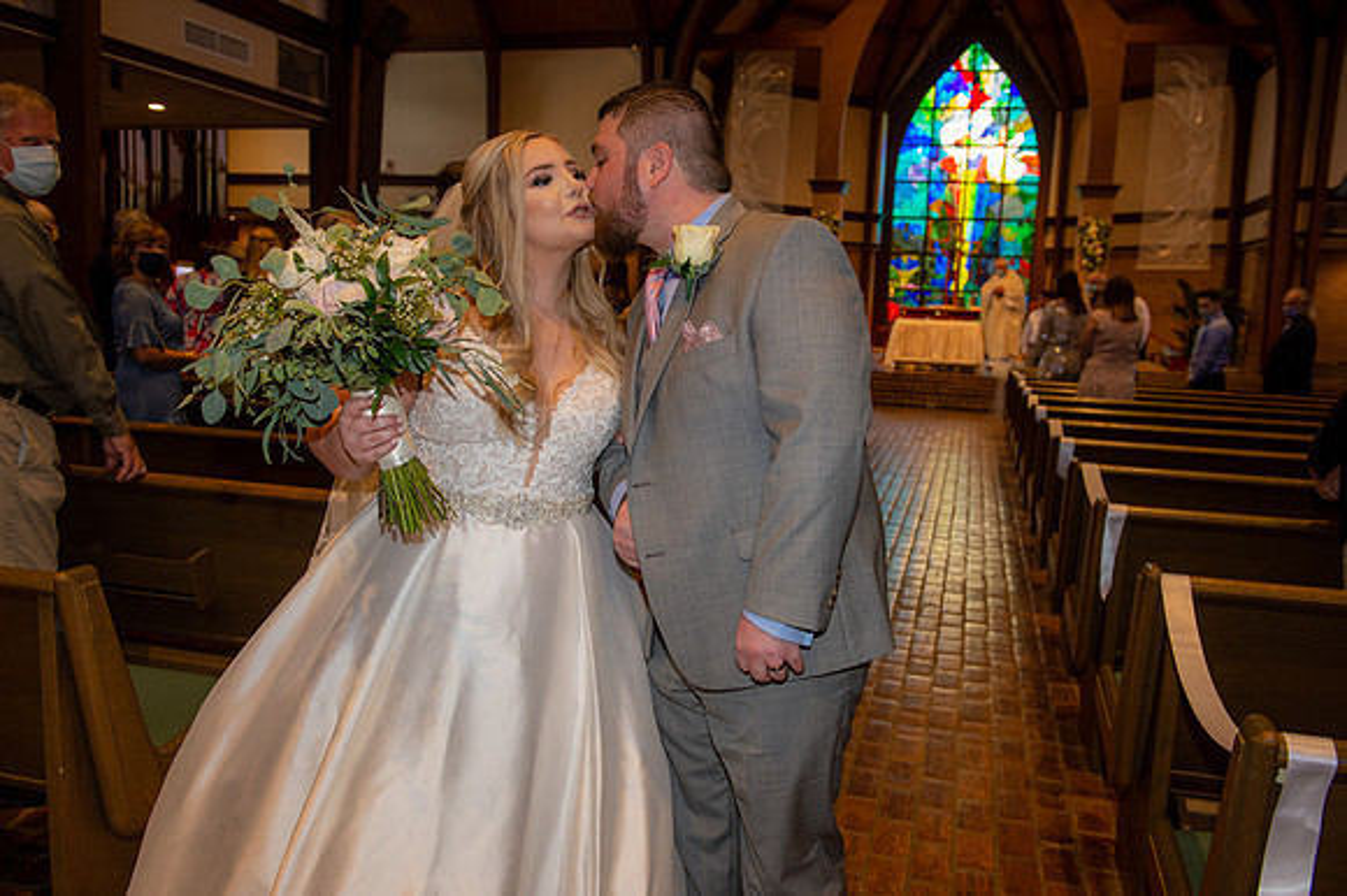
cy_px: 448
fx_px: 1159
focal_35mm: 31
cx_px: 674
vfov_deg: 42.3
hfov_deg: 60.3
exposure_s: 1/125
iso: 1250
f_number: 5
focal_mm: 31
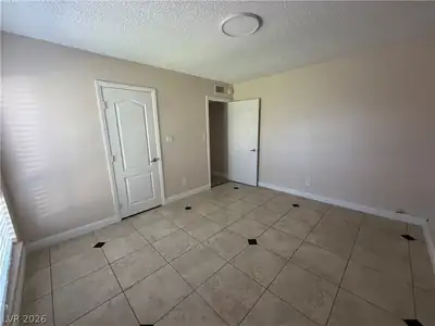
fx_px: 176
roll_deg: +2.2
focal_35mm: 14
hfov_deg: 102.1
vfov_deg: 85.7
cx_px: 218
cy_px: 163
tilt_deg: -12.4
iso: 320
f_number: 2.2
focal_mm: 2.22
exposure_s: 1/121
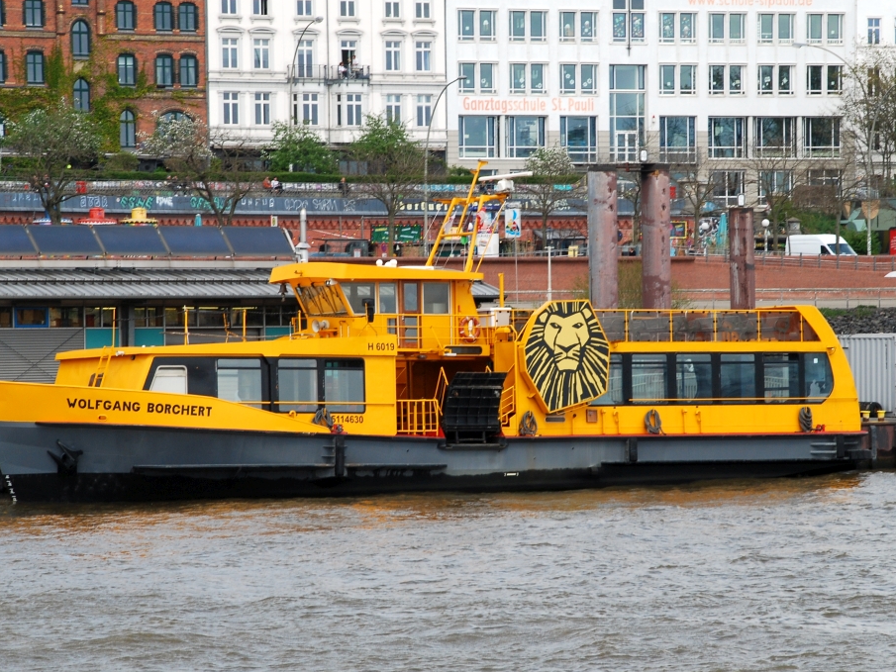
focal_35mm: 147
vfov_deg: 10.1
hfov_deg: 13.4
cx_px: 419
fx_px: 3805
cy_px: 338
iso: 200
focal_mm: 90
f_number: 10
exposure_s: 1/250
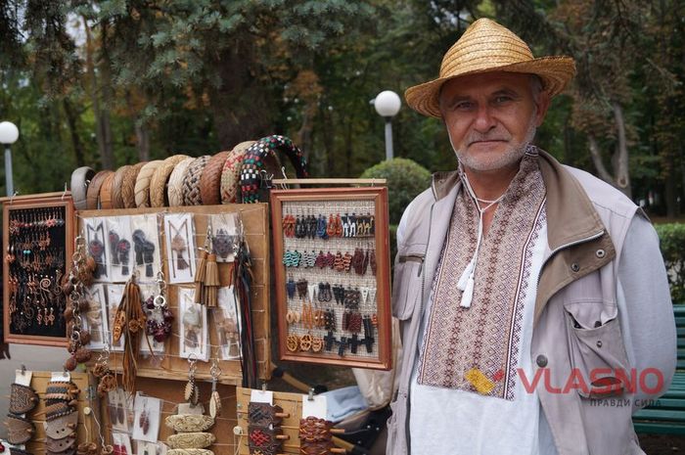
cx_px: 342
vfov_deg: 36.8
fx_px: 684
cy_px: 228
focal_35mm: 36
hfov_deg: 53.2
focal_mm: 24
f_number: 4.5
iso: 100
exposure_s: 1/200
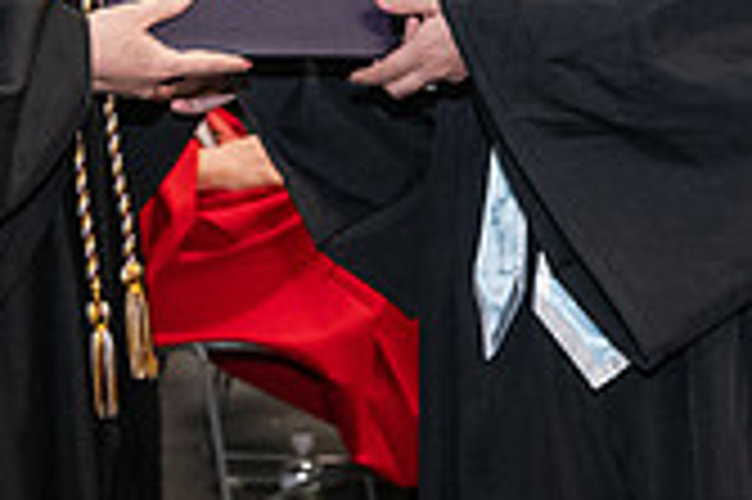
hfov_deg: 10.6
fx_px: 4069
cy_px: -264
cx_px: 338
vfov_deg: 6.9
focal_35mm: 195
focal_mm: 56
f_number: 5
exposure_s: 1/125
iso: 2500
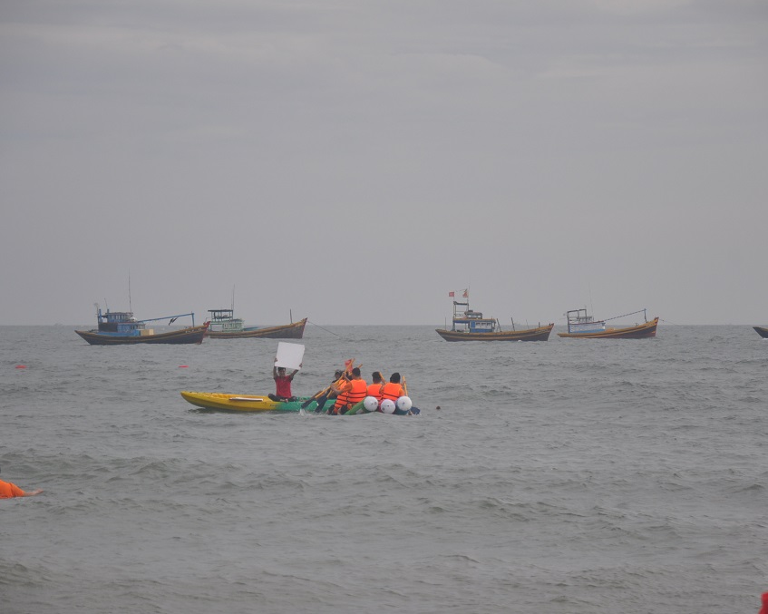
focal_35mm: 179
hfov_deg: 10.8
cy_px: 307
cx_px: 392
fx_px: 4057
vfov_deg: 8.7
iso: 400
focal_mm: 105
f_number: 5.6
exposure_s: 1/320
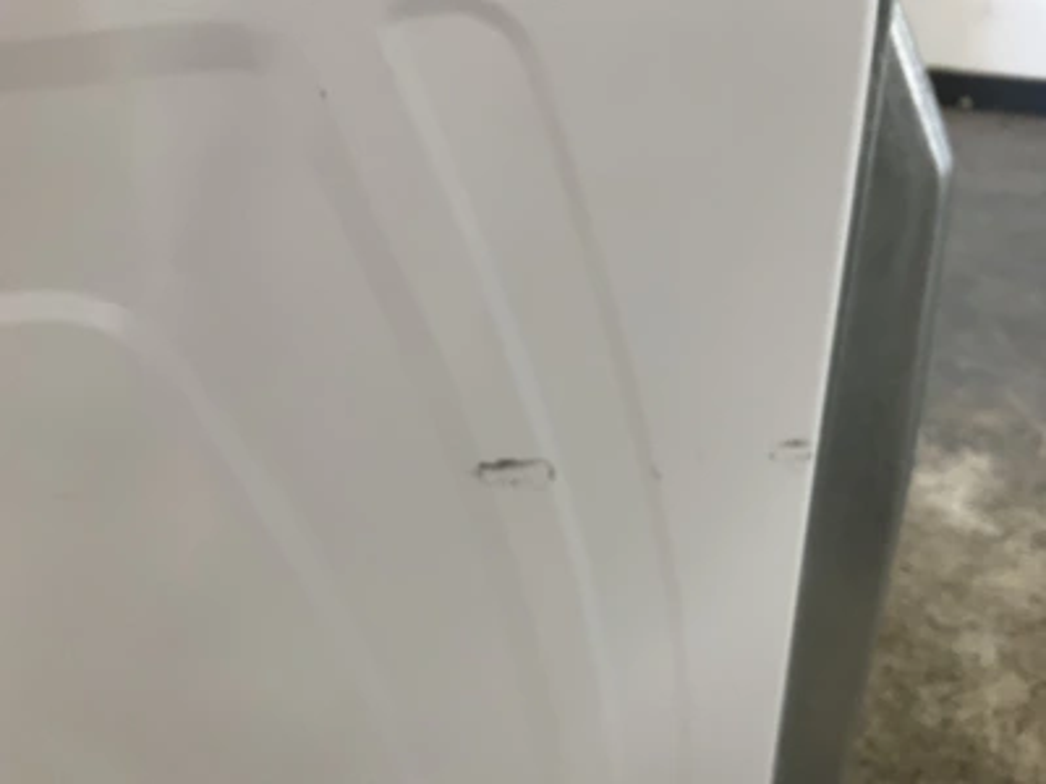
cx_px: 523
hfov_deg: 61.7
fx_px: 876
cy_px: 392
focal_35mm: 29
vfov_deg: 48.2
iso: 64
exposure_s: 1/60
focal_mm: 3
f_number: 1.8
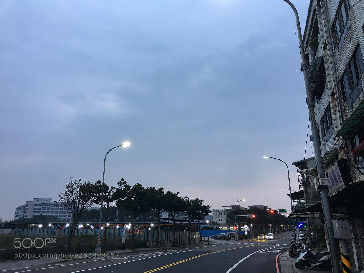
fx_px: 305
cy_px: 136
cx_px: 182
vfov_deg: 48.2
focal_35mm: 29
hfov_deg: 61.7
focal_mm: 4.15
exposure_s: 1/15
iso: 25
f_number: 2.2
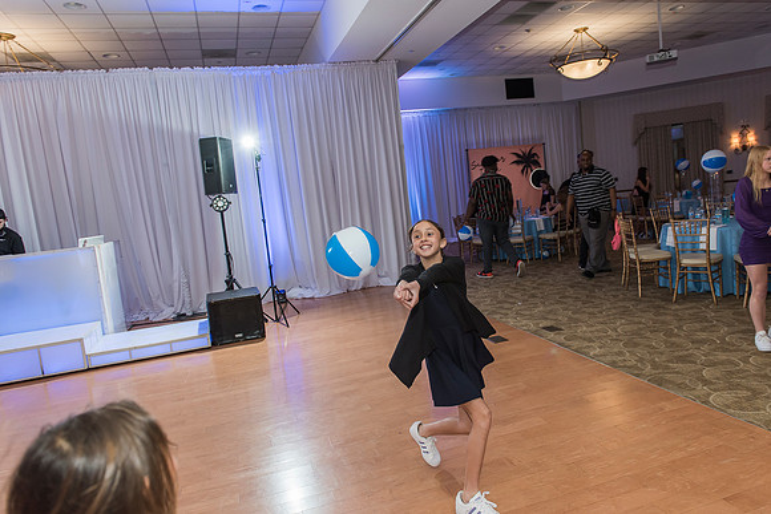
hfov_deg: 71.6
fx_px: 535
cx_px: 401
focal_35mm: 25
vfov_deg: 51.4
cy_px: 247
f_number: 4
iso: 800
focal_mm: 24
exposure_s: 1/100
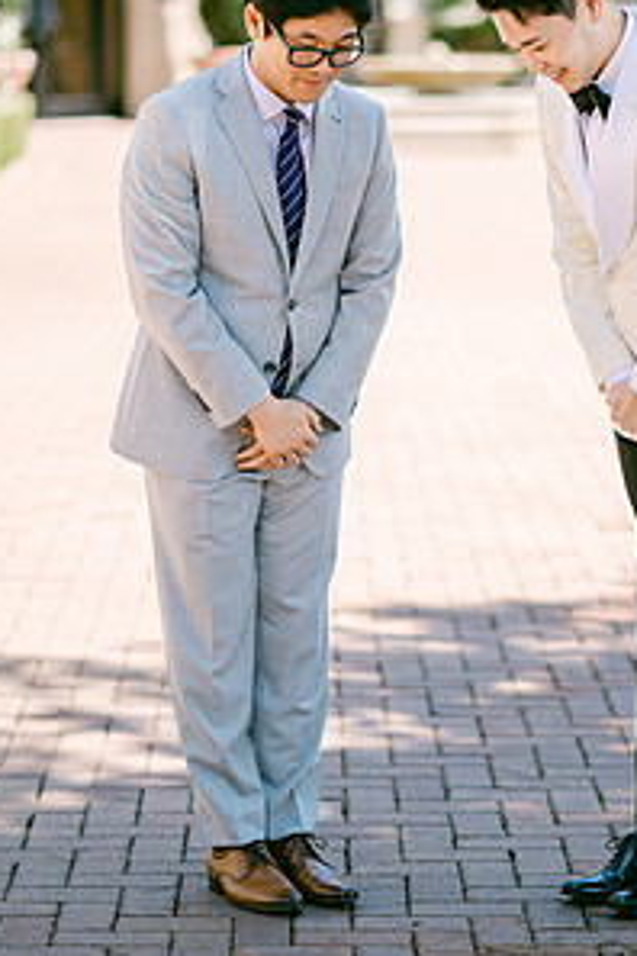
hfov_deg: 10.6
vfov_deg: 15.9
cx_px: 412
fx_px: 3424
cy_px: 354
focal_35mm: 129
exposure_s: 1/1600
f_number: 1.8
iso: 64
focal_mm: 85
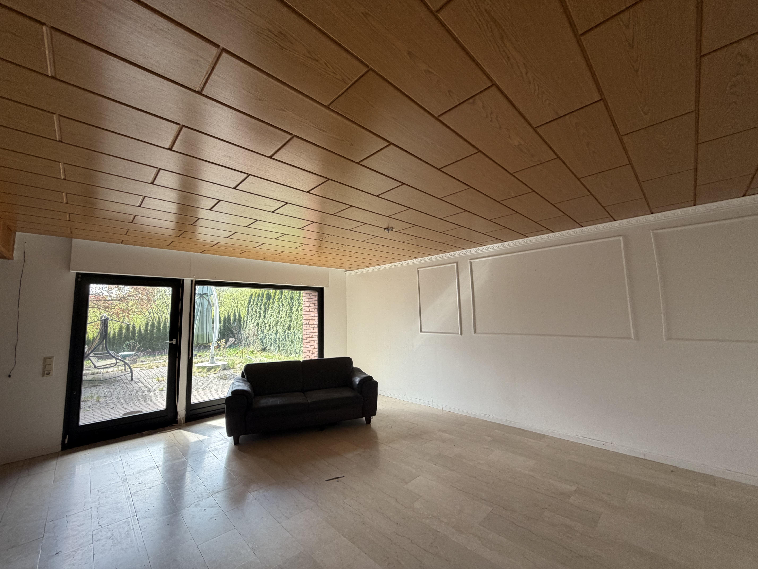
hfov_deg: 102.1
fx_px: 307
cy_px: 284
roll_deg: +0.8
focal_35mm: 14
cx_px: 379
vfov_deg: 85.7
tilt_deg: +8.4
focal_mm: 2.22
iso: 80
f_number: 2.2
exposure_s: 1/121
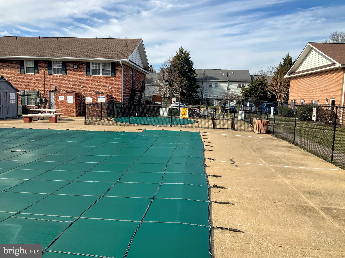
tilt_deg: -6.1
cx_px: 172
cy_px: 129
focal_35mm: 29
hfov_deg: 61.7
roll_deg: -1.4
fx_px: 289
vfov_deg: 48.2
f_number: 1.8
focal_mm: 3
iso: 16
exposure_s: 1/1577
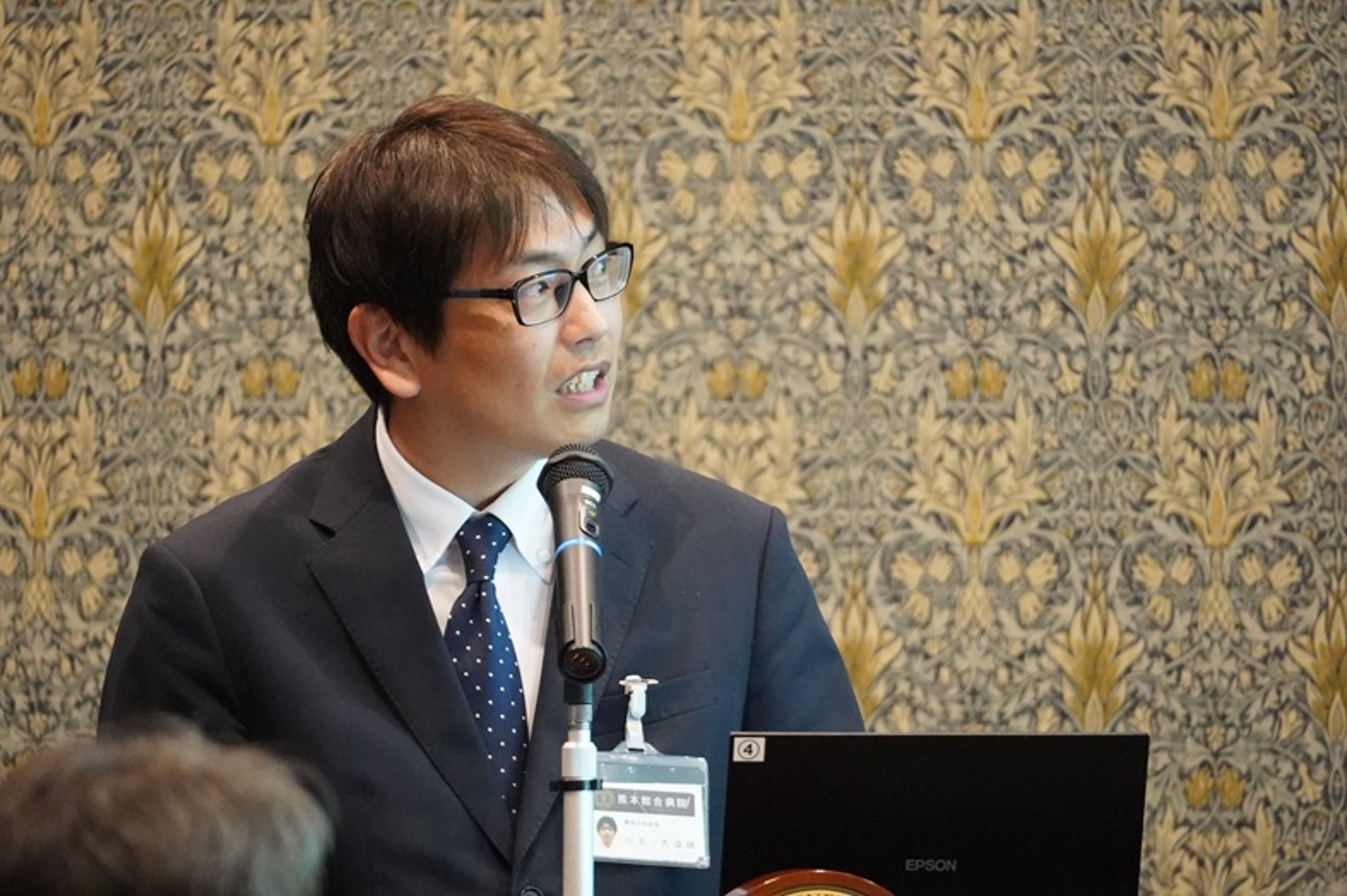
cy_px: 448
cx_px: 674
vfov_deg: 2.6
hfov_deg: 3.9
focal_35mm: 525
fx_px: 19635
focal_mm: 350
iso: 12800
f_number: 6.3
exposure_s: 1/25
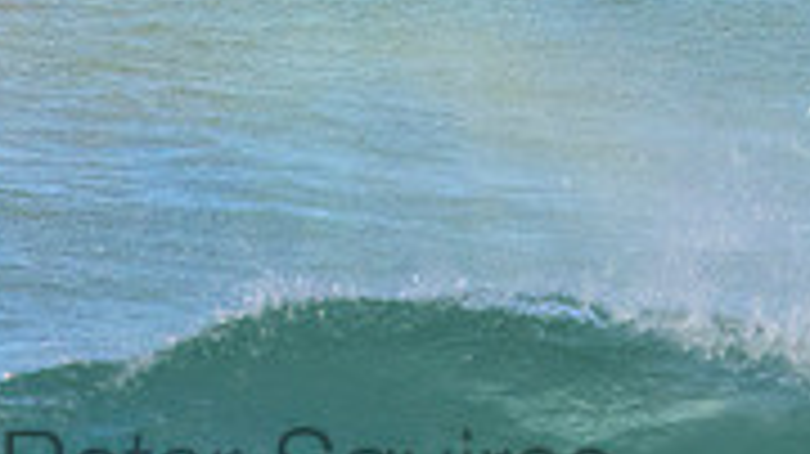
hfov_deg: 0.6
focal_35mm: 3705
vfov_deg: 0.3
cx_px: 29
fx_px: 79529
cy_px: -599
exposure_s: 1/2000
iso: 1100
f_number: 11
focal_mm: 800
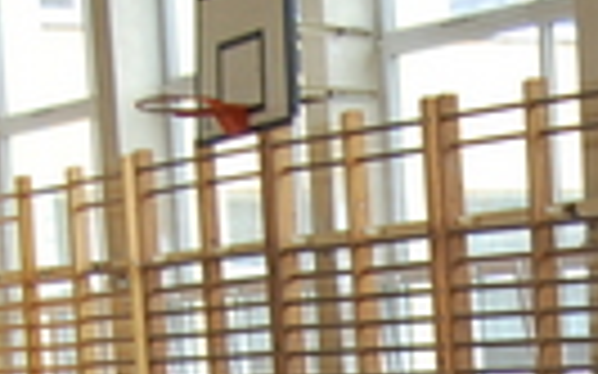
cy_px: 897
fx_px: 3111
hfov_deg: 10.6
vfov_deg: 6.5
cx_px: 877
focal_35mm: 191
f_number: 5
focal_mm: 26
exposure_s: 1/100
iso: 400
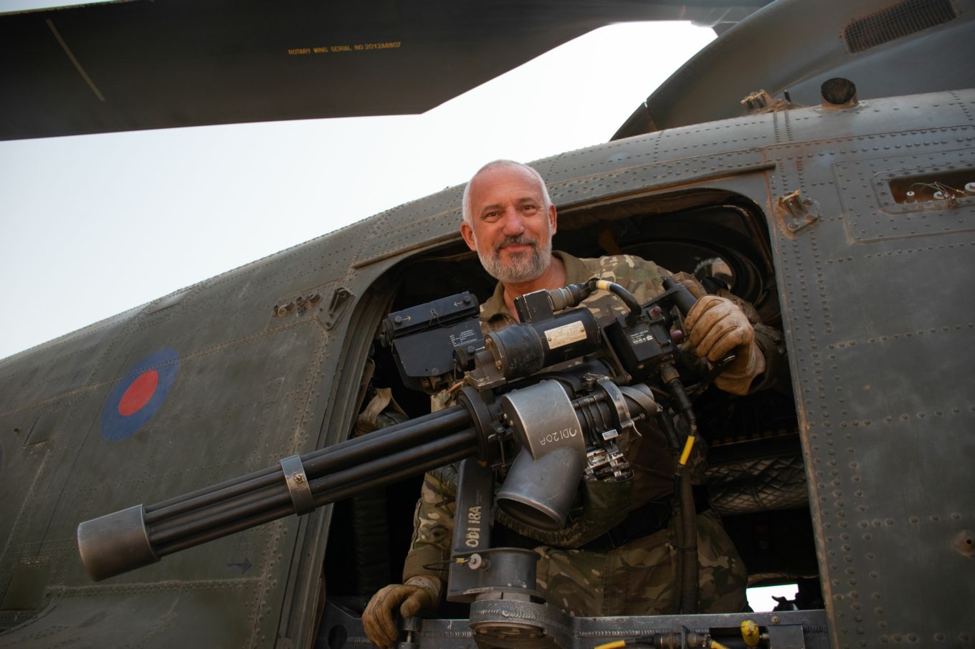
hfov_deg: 67.4
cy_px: 324
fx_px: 731
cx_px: 488
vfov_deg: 47.9
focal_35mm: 27
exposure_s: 1/1000
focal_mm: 18
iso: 400
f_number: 3.5
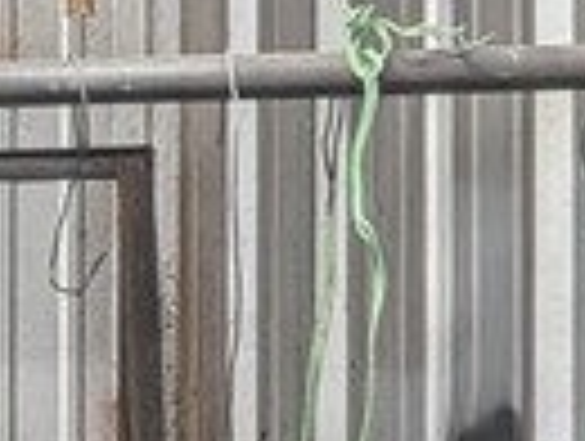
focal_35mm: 189
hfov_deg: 9.2
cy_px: 464
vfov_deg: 7.8
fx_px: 3200
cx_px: -900
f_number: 1.7
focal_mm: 4.53
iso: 667
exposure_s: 1/120
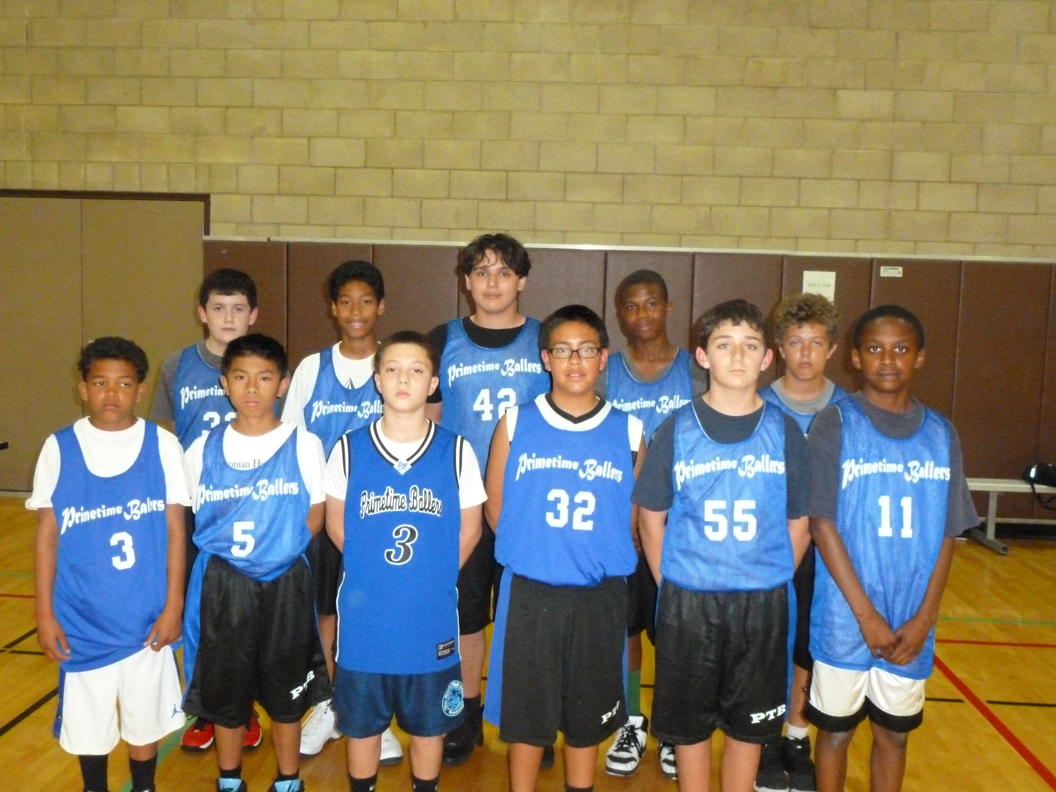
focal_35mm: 33
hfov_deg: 55.4
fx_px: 1007
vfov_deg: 42.9
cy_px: 396
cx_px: 528
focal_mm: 5.9
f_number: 3.6
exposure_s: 1/60
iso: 1000
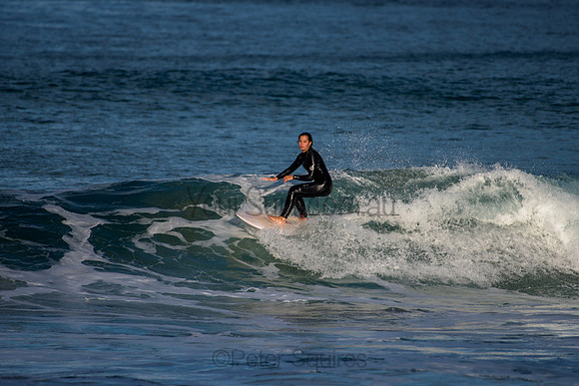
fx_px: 9865
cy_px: 188
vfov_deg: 2.2
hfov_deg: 3.4
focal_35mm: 613
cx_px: 297
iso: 125
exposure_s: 1/2000
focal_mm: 500
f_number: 5.6
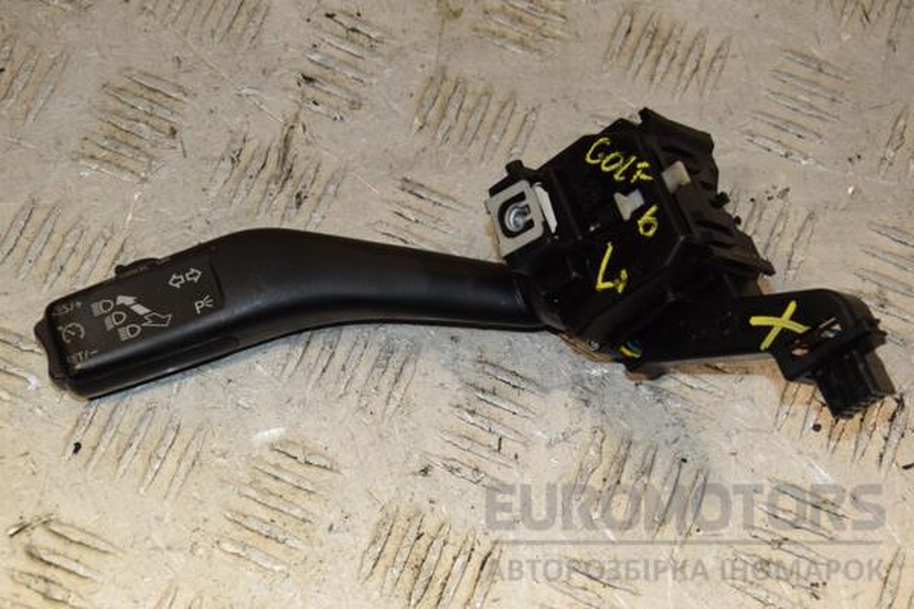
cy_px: 304
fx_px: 1980
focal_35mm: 78
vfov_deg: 17.5
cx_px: 457
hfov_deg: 26.0
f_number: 8
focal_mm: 52
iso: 800
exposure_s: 1/200
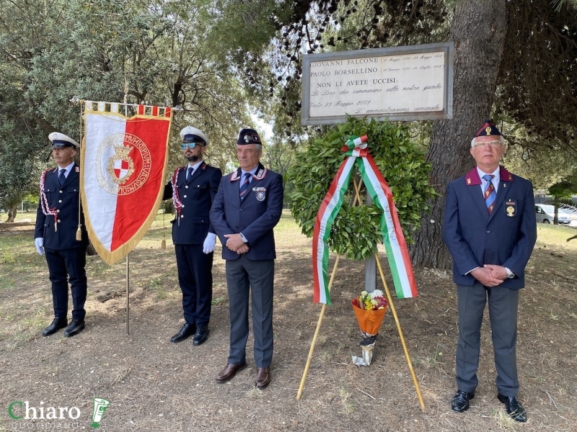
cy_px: 216
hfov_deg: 67.3
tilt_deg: -0.9
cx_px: 288
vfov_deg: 53.1
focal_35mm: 26
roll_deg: -0.7
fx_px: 433
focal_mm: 4.25
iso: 32
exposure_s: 1/277
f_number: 1.8
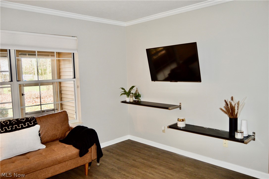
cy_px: 90
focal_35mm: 27
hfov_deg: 67.4
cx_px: 134
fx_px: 202
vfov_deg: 47.8
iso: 560
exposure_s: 1/60
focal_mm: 18
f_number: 3.5
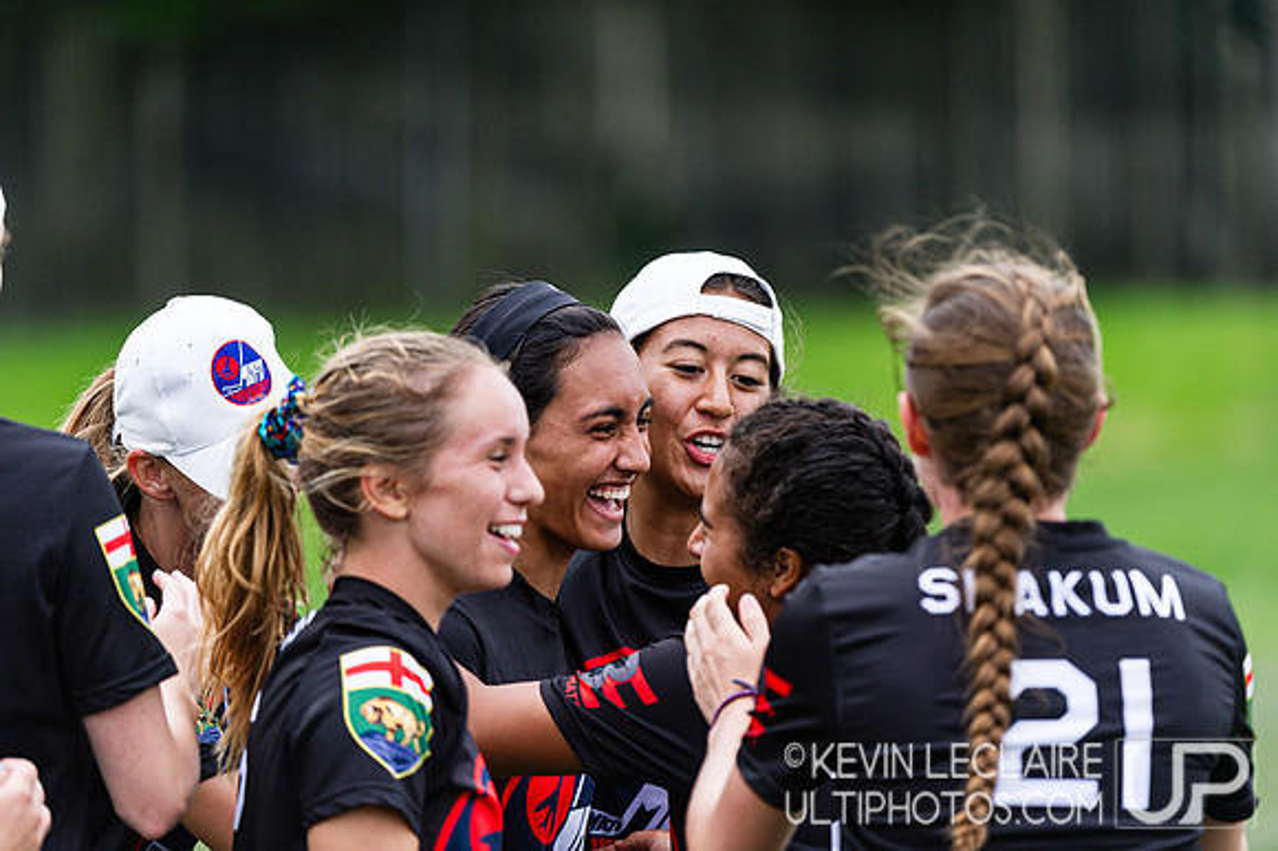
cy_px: 426
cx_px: 639
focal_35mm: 350
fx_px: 12417
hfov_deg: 5.9
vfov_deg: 3.9
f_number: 4
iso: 500
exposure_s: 1/1250
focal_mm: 350
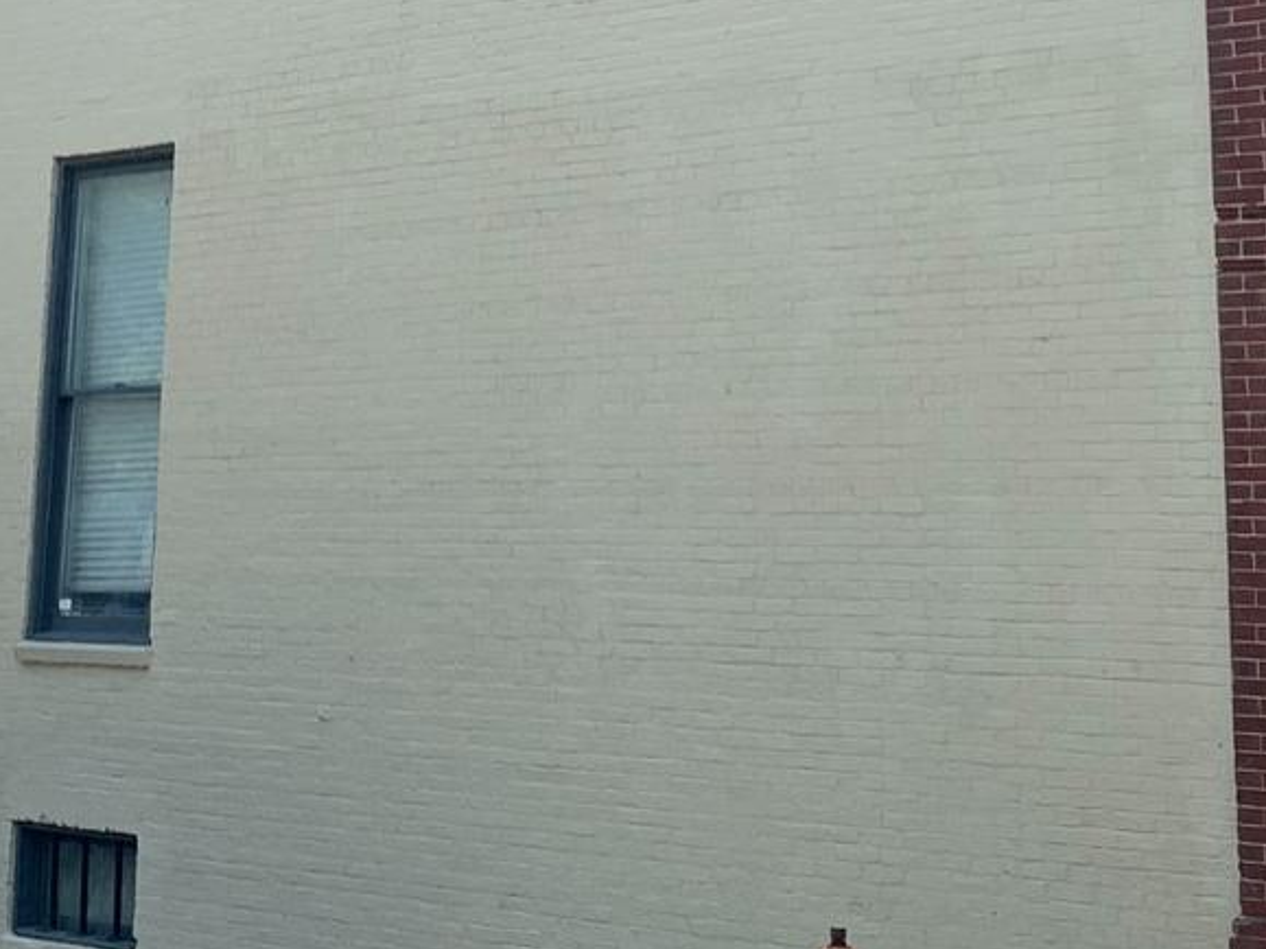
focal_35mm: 92
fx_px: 3364
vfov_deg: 14.9
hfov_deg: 21.2
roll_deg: -4.2
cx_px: 402
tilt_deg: +20.1
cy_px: -468
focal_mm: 4.25
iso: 25
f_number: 1.8
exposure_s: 1/1427
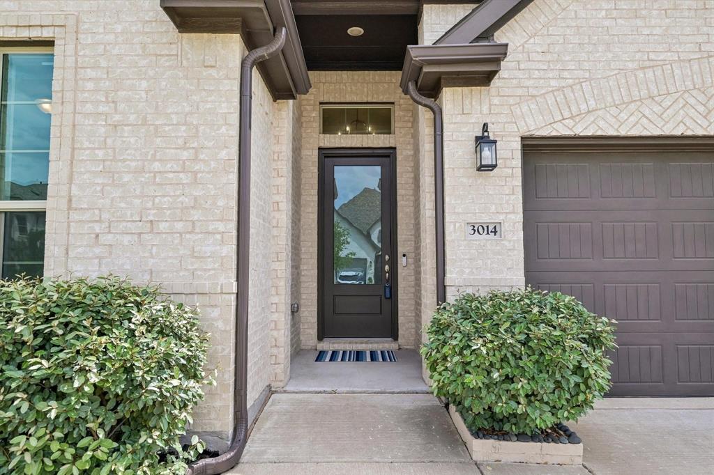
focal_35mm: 22
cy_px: 238
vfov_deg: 57.2
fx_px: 436
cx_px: 357
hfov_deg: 78.6
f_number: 8
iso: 400
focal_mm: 22
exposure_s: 1/640
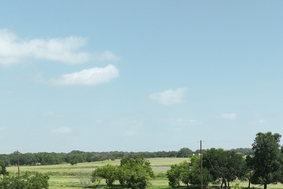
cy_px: 214
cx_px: 235
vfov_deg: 21.0
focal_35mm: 61
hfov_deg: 31.8
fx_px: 479
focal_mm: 12.29
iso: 100
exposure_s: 1/80
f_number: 2.8
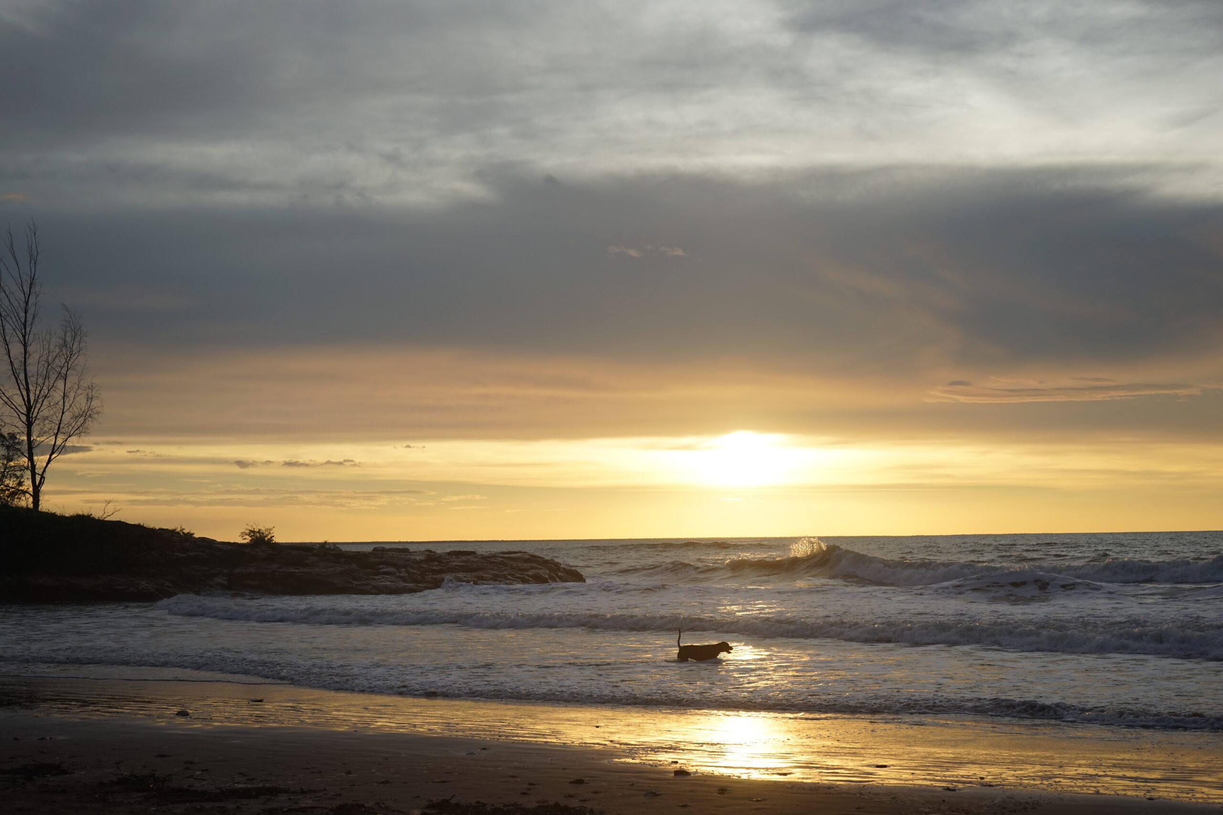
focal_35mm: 51
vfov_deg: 26.5
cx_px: 612
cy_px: 408
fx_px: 1732
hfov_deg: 38.9
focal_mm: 51
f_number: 5
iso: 100
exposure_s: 1/400
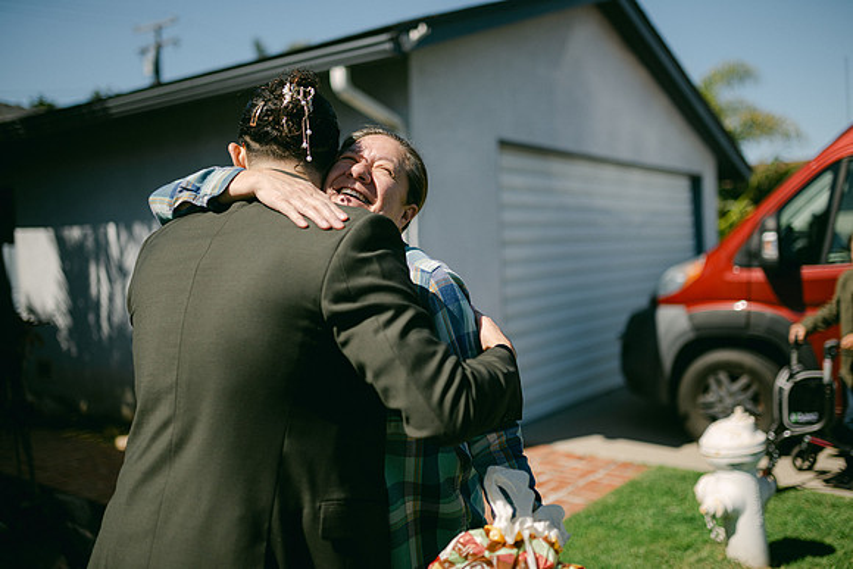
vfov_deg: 37.9
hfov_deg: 54.4
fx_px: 829
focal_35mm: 35
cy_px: 284
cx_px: 426
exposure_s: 1/6400
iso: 80
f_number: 1.4
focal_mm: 35
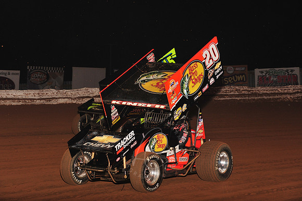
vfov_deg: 13.0
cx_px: 151
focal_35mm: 105
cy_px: 100
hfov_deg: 19.5
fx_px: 880
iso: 1000
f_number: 7.1
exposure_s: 1/320
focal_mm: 105
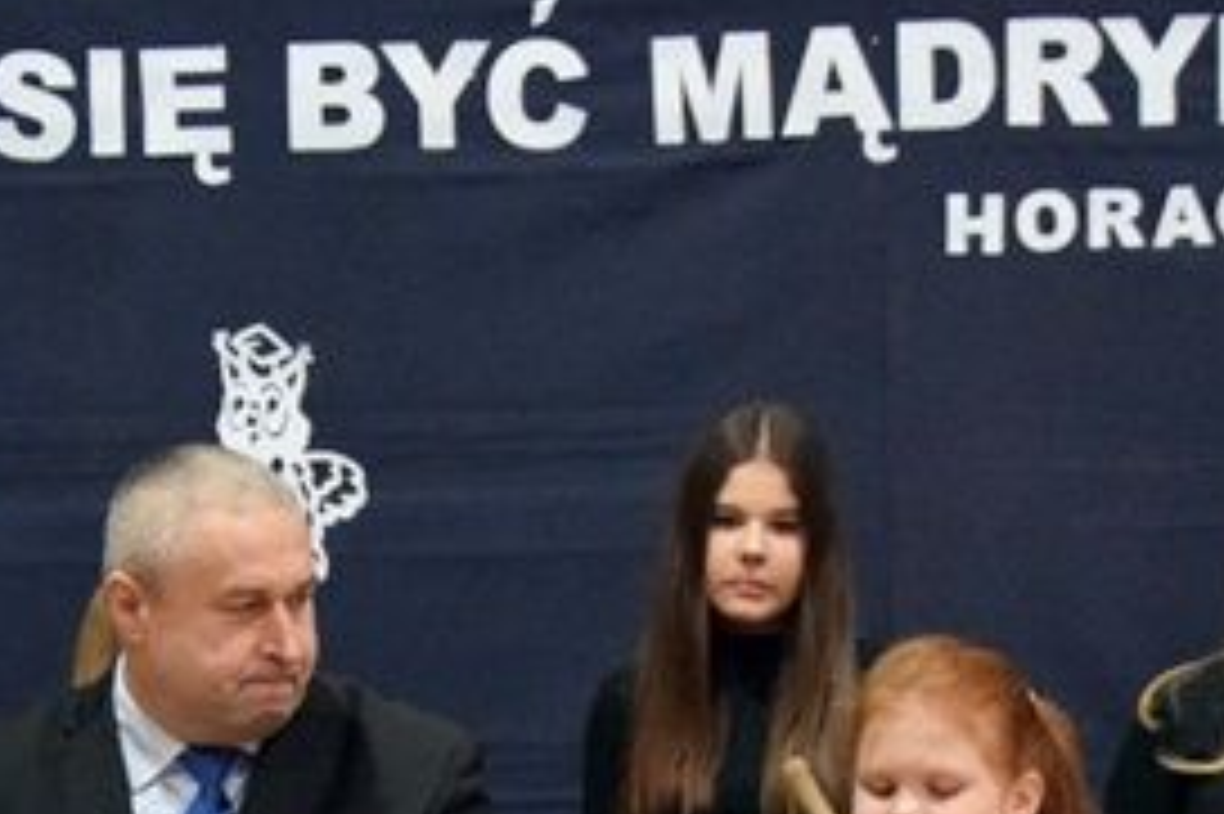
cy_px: 1228
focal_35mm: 149
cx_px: 824
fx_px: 5063
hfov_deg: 13.8
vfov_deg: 9.0
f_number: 4.2
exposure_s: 1/80
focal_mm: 30
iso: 3600
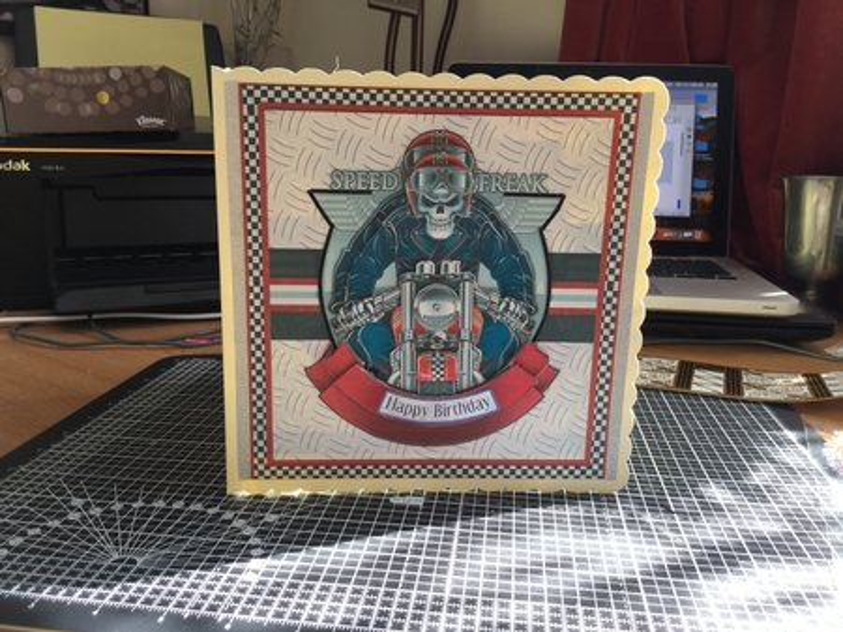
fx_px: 755
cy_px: 316
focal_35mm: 31
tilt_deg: -15.4
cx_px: 422
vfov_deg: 45.4
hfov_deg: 58.4
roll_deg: -2.4
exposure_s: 1/50
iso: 25
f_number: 2.4
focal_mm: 3.3
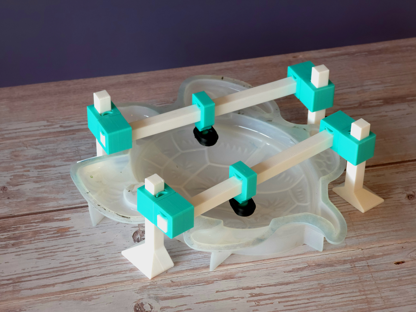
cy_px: 156
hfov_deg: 17.1
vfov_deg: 12.9
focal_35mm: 115
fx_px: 1382
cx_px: 208
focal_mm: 18.6
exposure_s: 1/30
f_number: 3.4
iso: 125
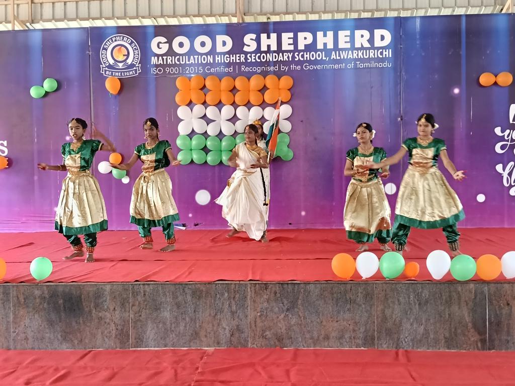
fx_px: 655
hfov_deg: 42.9
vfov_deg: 32.9
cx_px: 258
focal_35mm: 44
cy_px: 193
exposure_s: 1/50
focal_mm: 3.98
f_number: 1.8
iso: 320
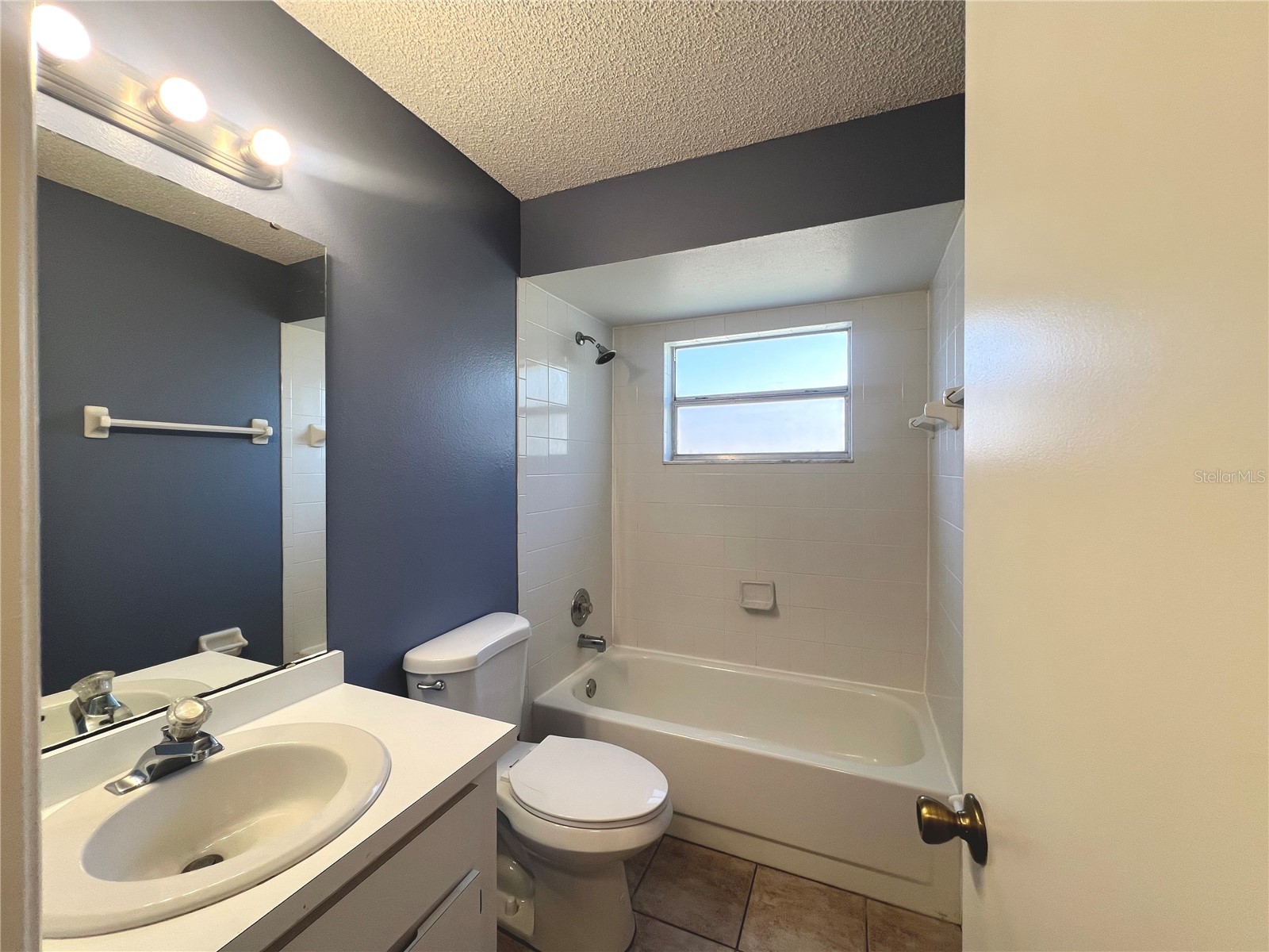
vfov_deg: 89.9
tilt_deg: -0.3
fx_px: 477
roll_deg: +0.7
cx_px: 634
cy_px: 476
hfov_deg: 106.2
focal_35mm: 13
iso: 64
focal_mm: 1.57
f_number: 1.8
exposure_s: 1/120
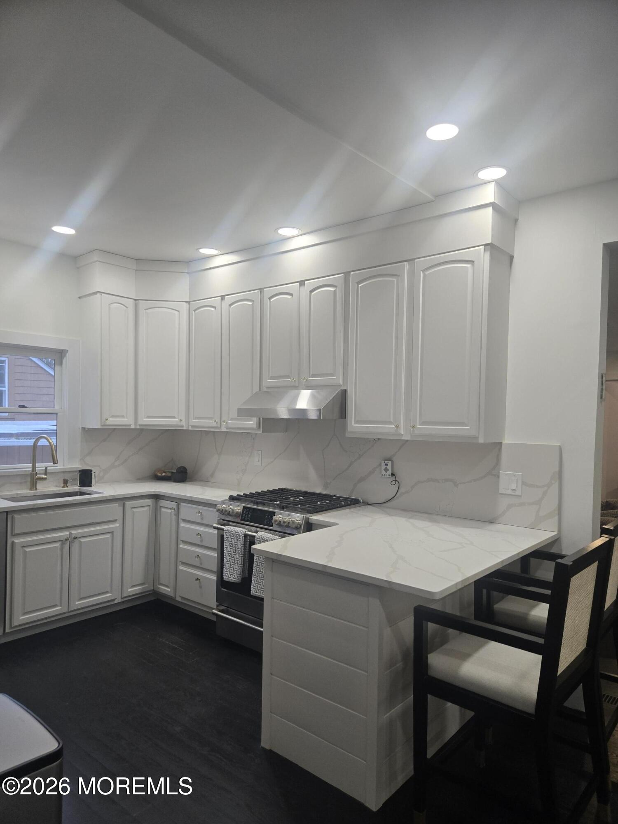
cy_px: 412
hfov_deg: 58.9
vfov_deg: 73.9
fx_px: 547
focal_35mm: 23
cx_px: 309
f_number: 1.8
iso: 80
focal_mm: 5.4
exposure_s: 1/120
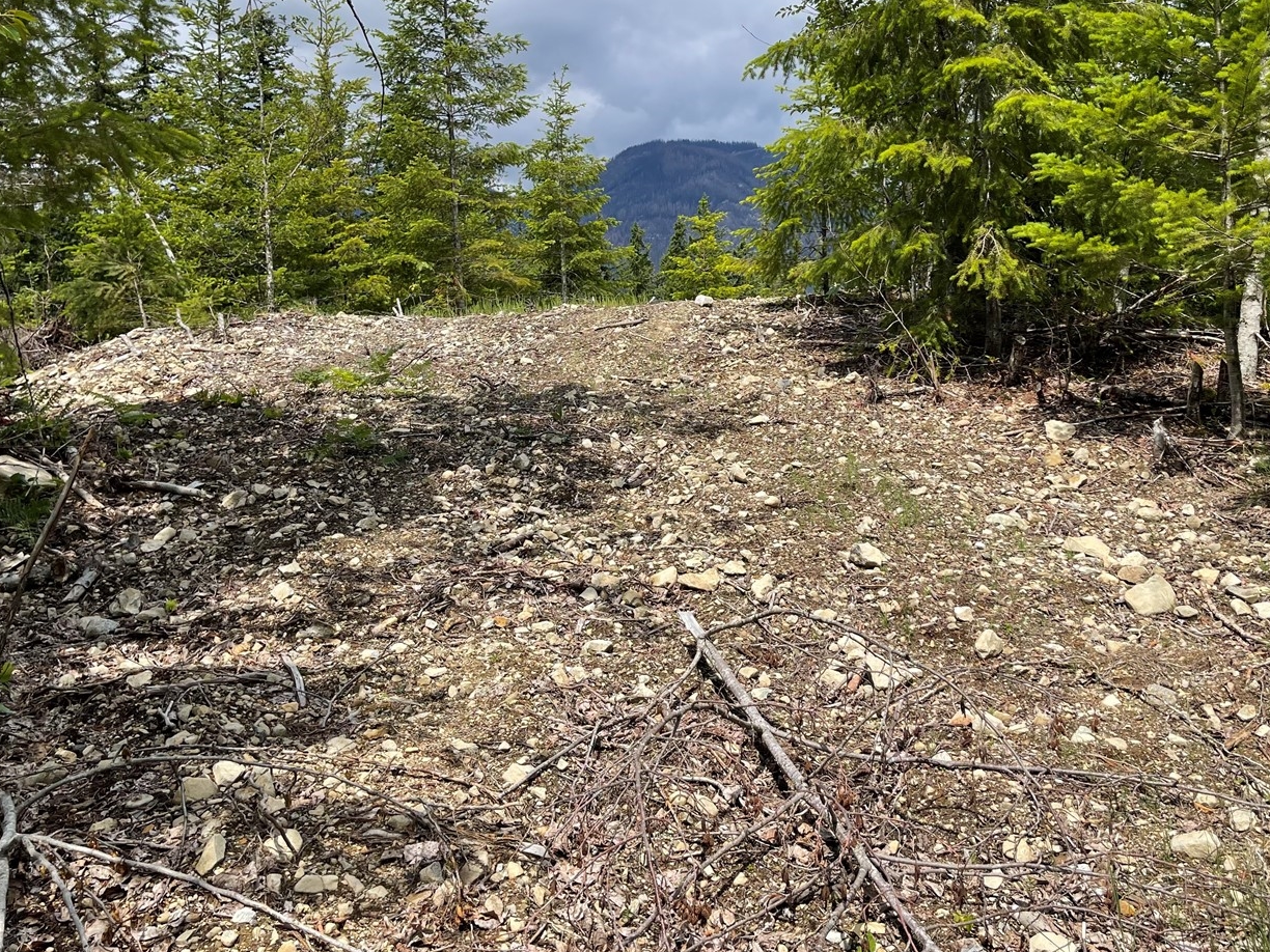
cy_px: 363
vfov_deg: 41.5
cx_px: 686
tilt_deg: +2.0
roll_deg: +2.1
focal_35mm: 34
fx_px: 1247
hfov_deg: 53.9
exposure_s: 1/3257
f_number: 1.6
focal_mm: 5.1
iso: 32
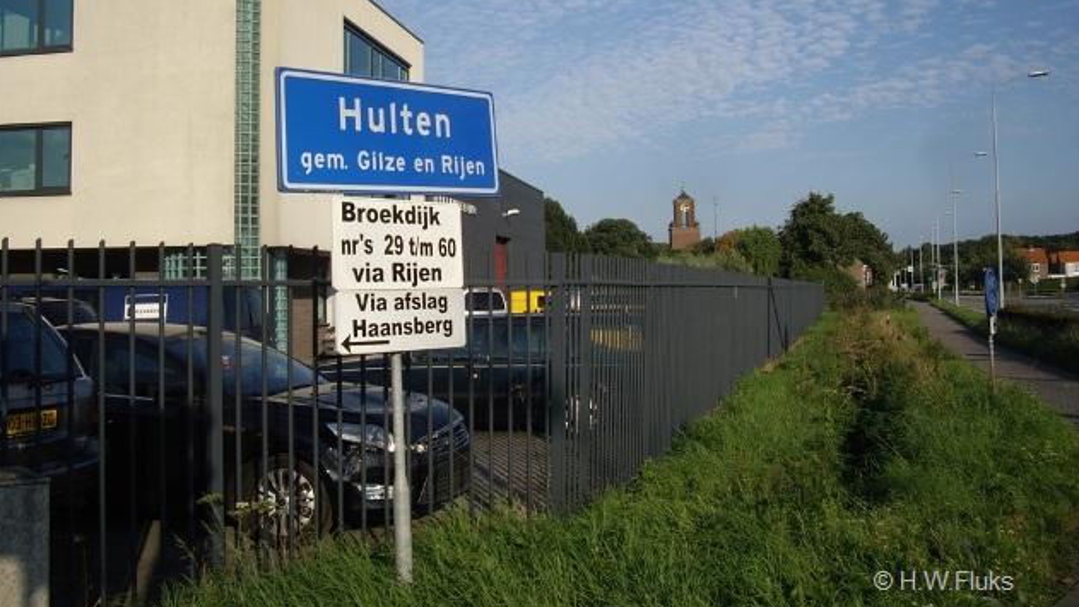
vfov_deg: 28.2
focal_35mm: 42
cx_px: 535
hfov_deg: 48.4
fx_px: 1202
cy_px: 203
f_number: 8
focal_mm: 7.9
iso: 64
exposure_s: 1/160
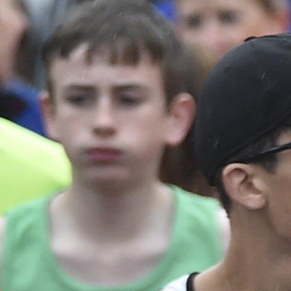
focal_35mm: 1092
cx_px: -251
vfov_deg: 1.6
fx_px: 10386
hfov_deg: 1.6
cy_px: 205
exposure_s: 1/500
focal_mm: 160
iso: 1600
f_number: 3.2
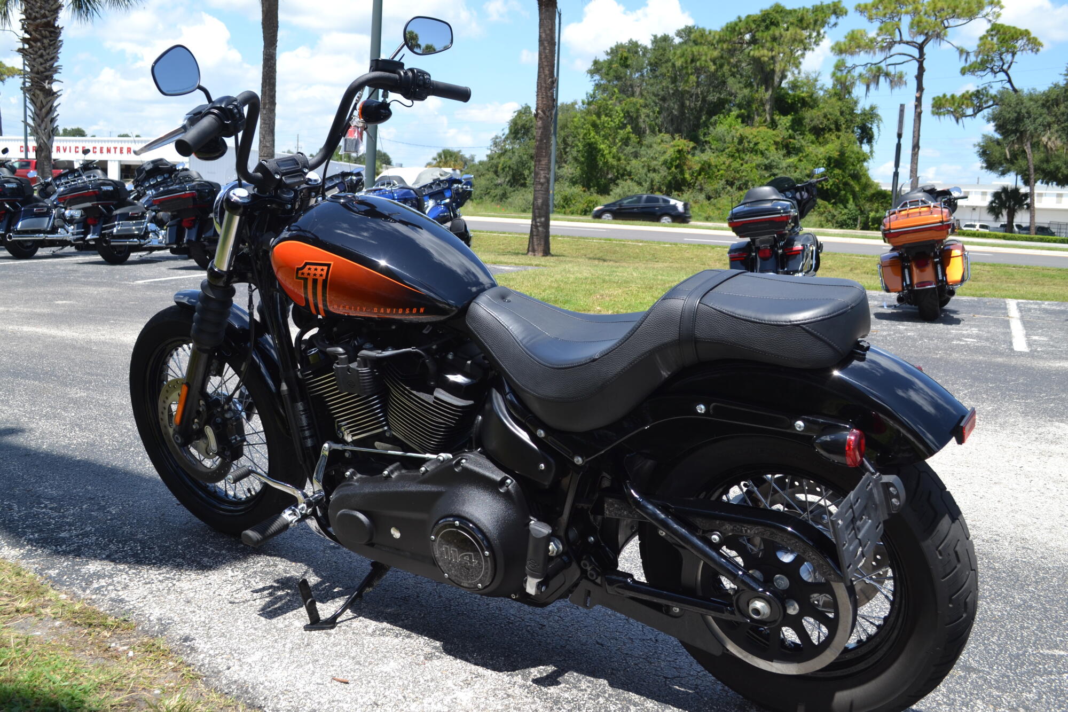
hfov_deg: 53.1
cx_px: 534
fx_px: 1068
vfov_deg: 36.9
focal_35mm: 36
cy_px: 356
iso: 100
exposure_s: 1/200
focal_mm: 24
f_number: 7.1
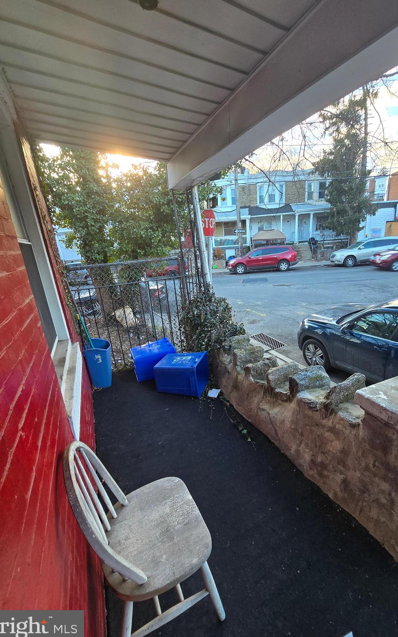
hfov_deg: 78.3
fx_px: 243
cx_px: 222
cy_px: 321
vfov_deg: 105.3
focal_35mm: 14
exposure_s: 1/120
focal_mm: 2.2
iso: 64
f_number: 2.2
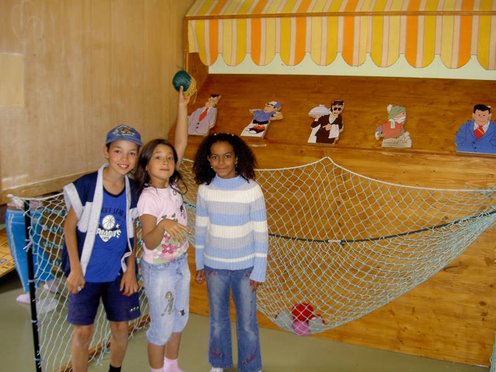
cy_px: 186
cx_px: 248
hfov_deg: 47.9
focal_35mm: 39
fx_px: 559
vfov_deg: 36.8
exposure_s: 1/60
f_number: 2.8
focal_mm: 8
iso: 100
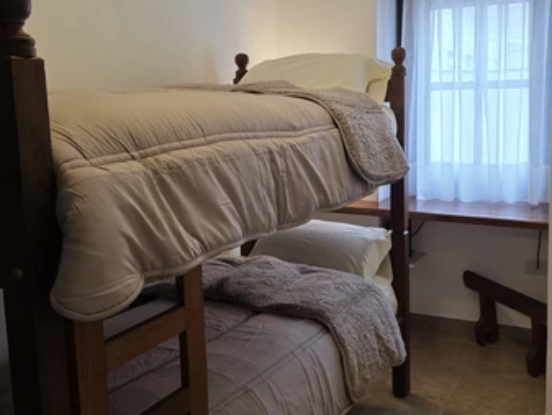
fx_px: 479
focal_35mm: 30
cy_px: 180
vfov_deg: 46.7
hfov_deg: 58.8
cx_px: 359
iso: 200
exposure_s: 1/100
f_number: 1.7
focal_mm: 6.3
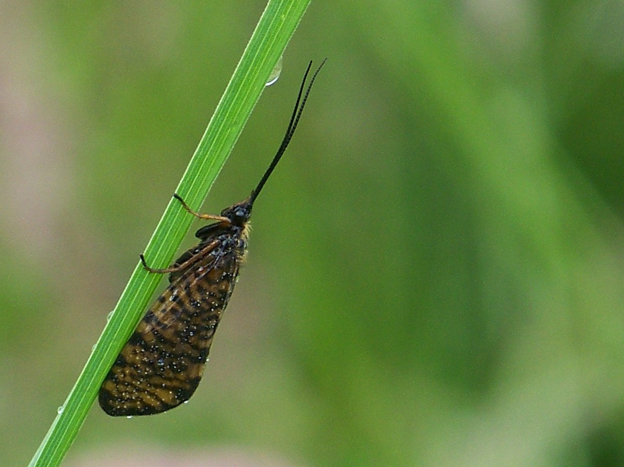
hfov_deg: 2.8
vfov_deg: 2.1
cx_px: 202
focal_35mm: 701
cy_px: 247
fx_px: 12631
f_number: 4.8
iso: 64
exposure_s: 1/100
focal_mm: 70.2
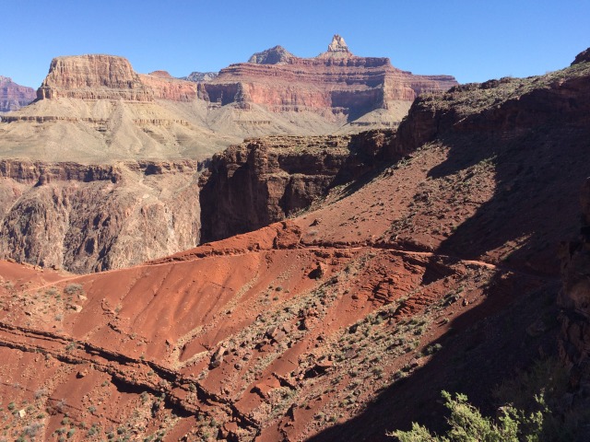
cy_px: 221
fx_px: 494
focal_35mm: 29
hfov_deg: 61.7
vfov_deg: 48.2
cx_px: 295
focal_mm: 4.15
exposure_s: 1/1325
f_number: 2.2
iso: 32
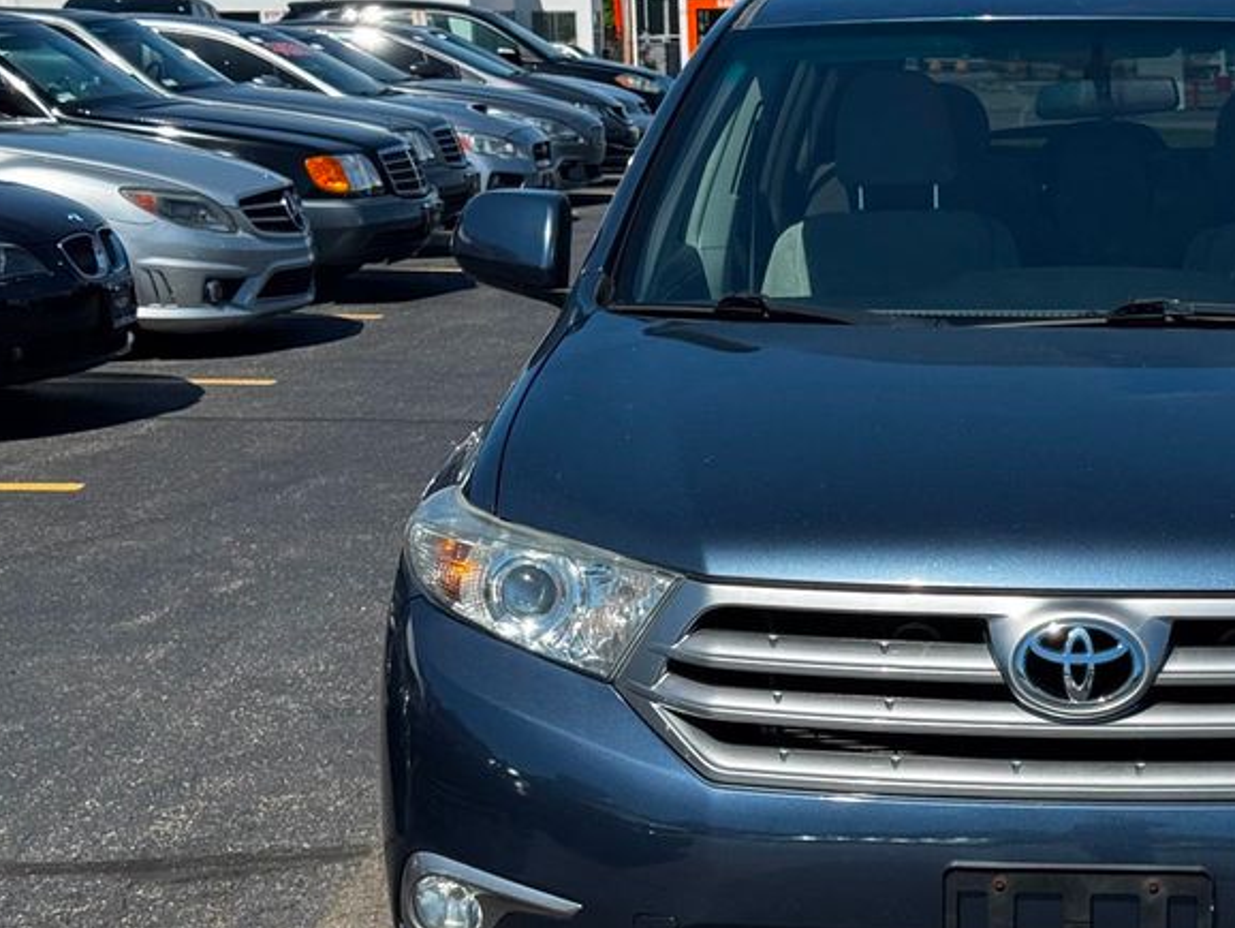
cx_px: 991
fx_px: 3034
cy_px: 641
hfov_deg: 22.7
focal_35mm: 85
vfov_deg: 17.3
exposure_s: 1/3425
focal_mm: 6.76
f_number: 1.78
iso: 64
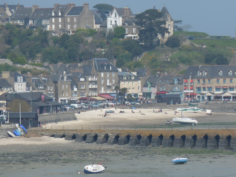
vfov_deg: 3.7
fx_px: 2720
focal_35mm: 399
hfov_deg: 5.0
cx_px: 118
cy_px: 88
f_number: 5.6
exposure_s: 1/500
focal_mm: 49.2
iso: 80
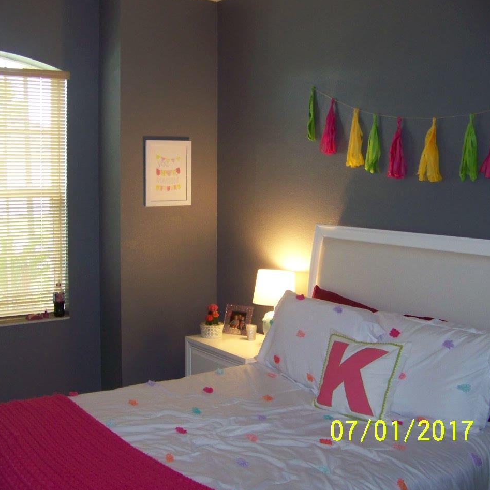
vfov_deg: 39.2
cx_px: 181
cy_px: 245
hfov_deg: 38.9
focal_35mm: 43
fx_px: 689
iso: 200
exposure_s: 1/30
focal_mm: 5.85
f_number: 2.8
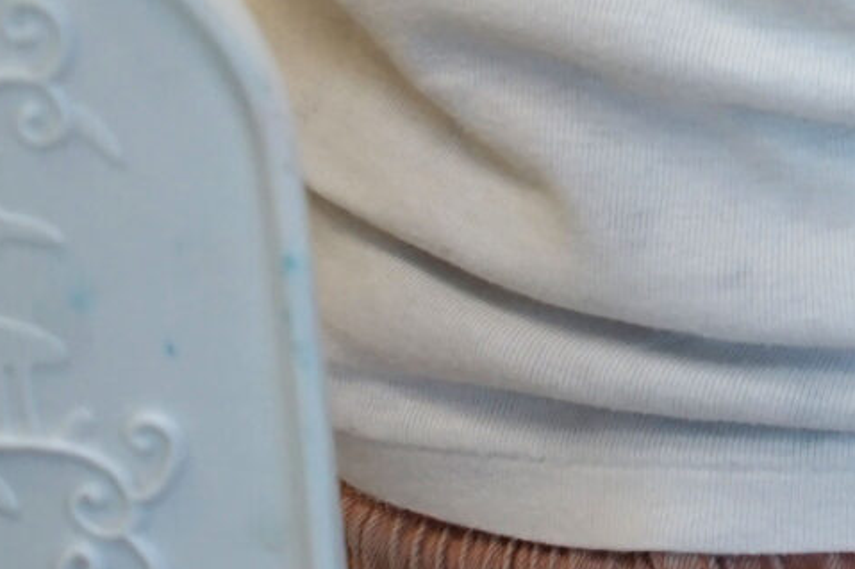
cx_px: 2217
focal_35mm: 524
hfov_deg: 3.9
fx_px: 12440
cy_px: -746
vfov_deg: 2.6
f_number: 4.5
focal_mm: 98
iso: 500
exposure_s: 1/160
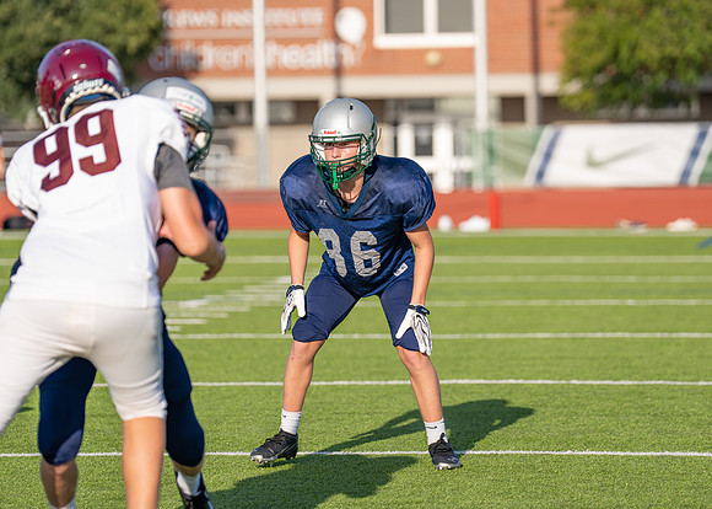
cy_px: 243
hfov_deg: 9.3
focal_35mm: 216
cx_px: 381
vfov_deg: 6.7
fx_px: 4361
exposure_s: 1/3200
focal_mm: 156
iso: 250
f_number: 2.8
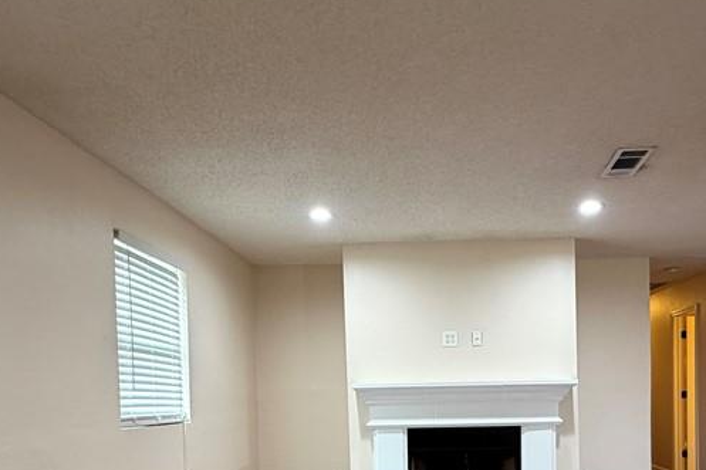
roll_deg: +1.7
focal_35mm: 30
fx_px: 588
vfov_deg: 40.7
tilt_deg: -1.8
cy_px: 412
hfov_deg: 61.1
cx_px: 445
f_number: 2.2
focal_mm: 2.22
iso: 200
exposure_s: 1/60
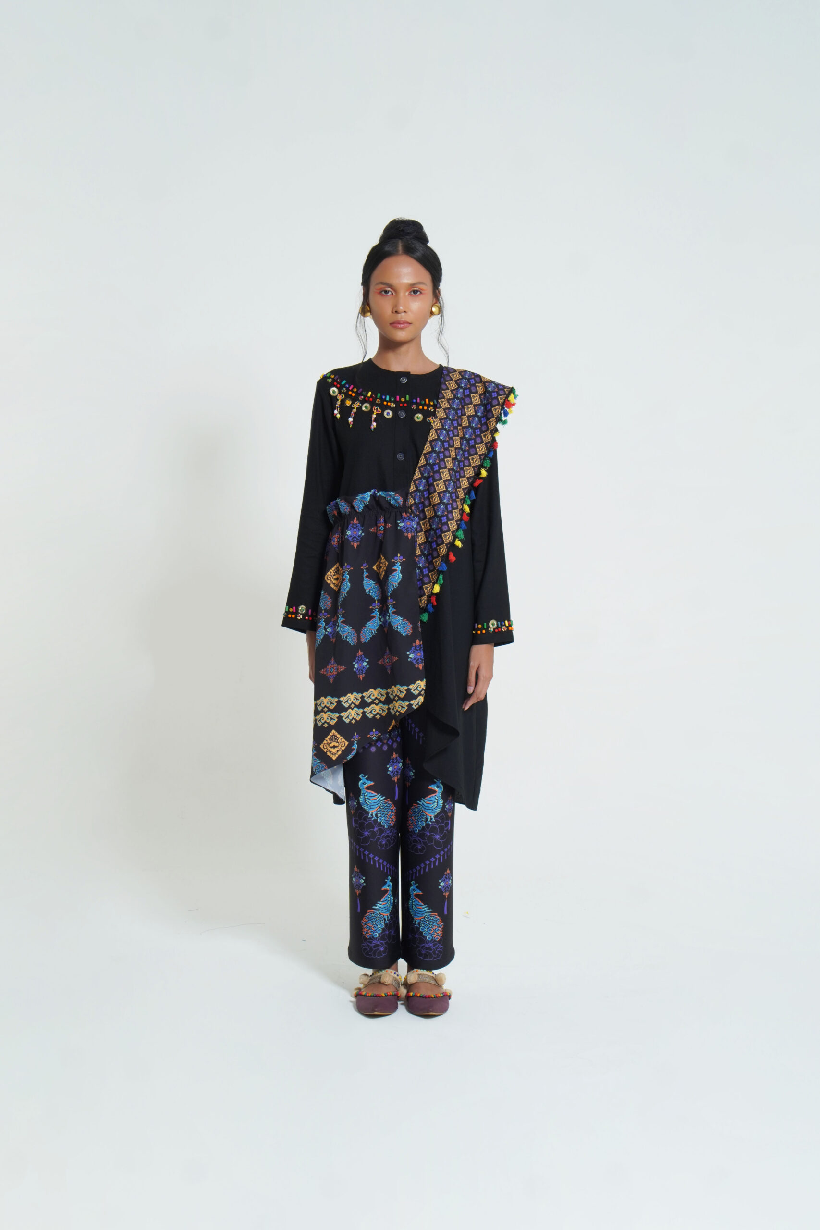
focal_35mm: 52
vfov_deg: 37.8
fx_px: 1793
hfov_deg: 25.8
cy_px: 615
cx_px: 410
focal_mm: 35
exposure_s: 1/160
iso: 250
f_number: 8
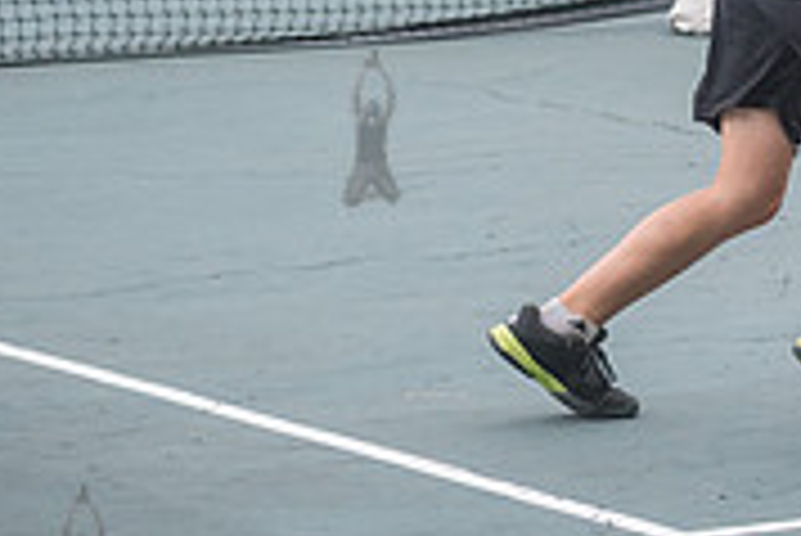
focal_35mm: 299
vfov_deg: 4.6
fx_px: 6658
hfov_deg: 6.8
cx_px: 950
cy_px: -92
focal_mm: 92
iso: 1250
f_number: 5
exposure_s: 1/3200
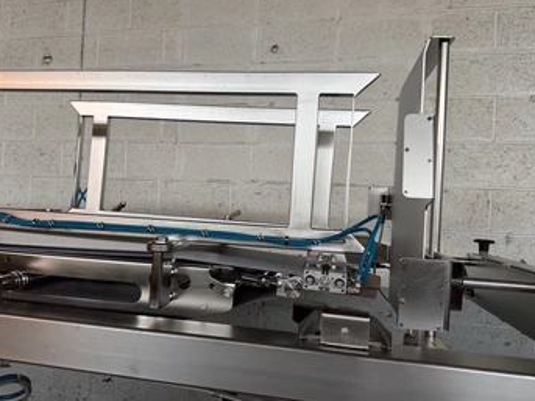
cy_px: 200
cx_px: 254
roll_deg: +2.1
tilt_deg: +2.1
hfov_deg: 63.4
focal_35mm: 28
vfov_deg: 49.7
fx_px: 433
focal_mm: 6.76
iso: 200
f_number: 1.78
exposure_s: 1/89
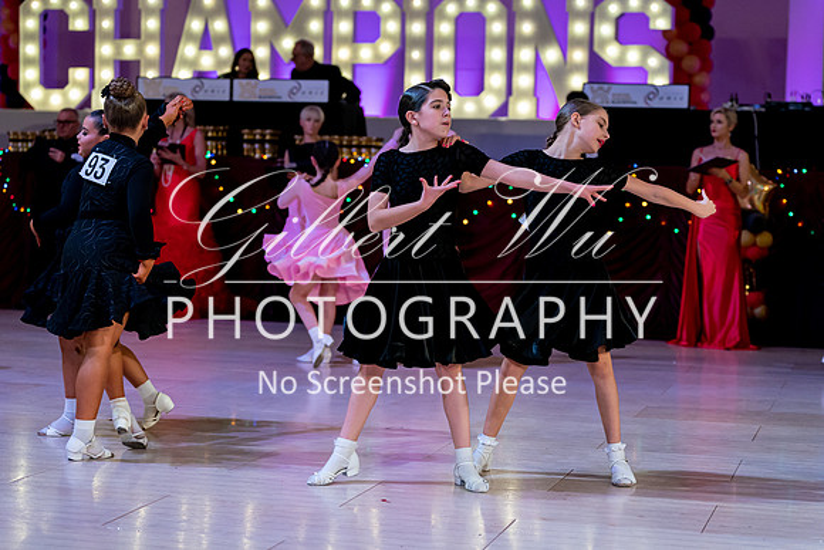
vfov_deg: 17.7
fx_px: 1765
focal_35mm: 77
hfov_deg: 26.3
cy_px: 252
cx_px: 400
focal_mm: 70
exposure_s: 1/800
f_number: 2.8
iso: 3200
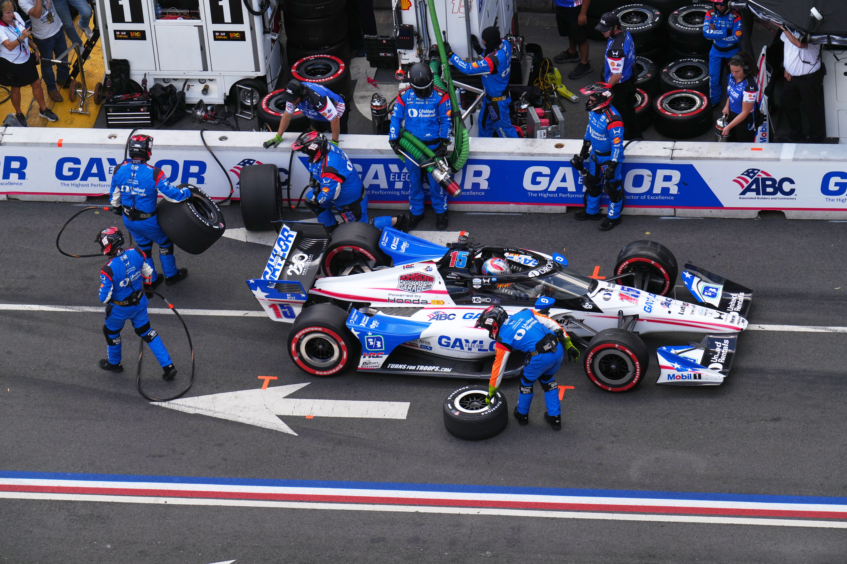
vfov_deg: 5.6
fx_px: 5787
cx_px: 424
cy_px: 282
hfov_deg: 8.4
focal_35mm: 246
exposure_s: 1/1000
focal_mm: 246
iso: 320
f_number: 6.3
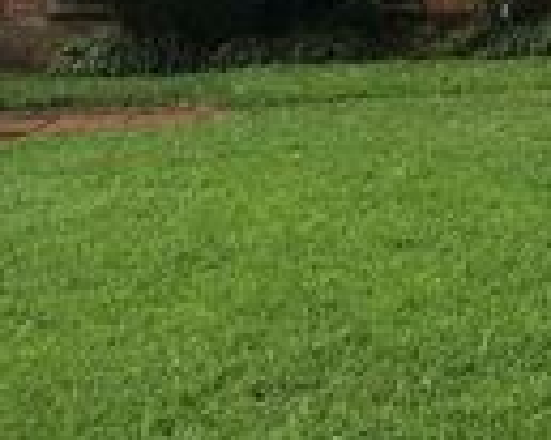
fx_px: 1792
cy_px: -254
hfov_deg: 16.0
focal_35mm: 110
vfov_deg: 13.1
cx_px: 820
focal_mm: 4.15
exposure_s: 1/1244
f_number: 2.2
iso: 32
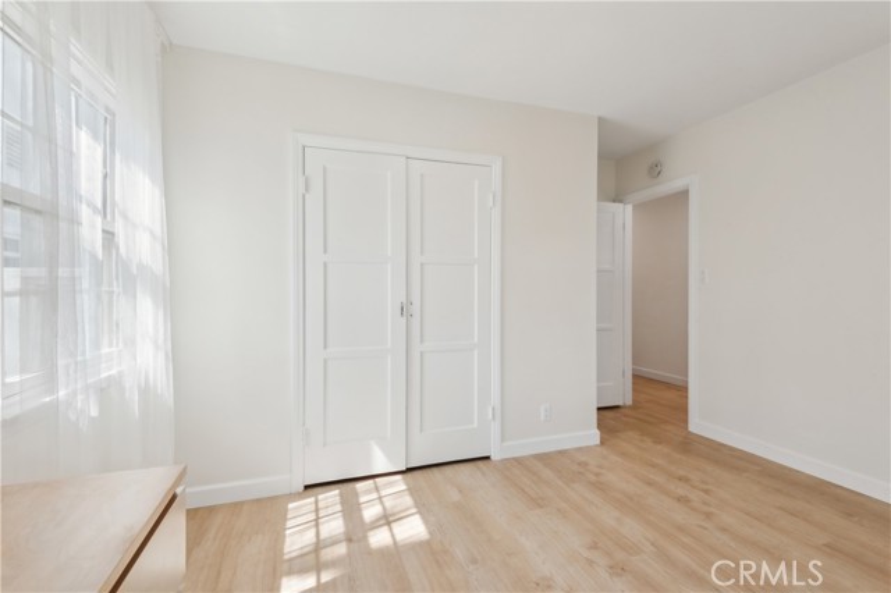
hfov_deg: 96.8
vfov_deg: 73.7
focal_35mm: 16
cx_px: 446
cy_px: 296
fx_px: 396
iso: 125
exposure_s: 1/25
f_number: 11
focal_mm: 16
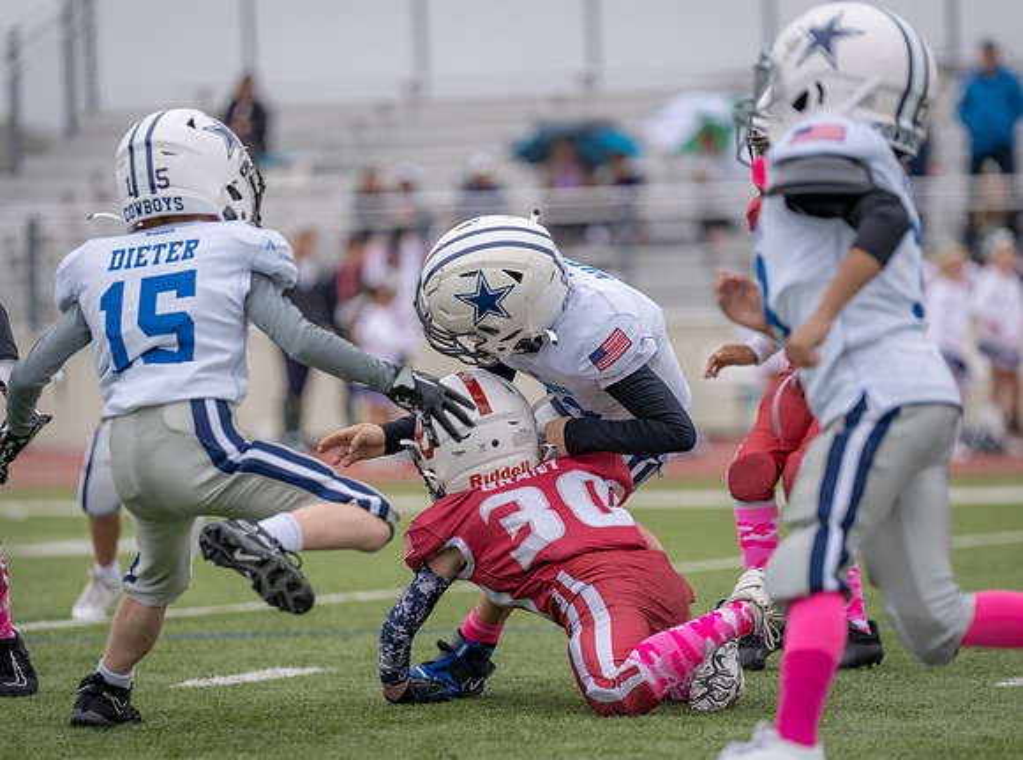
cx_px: 541
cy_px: 418
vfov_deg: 7.0
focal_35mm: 210
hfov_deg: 9.4
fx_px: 6196
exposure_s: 1/1250
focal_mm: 165
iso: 200
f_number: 2.8
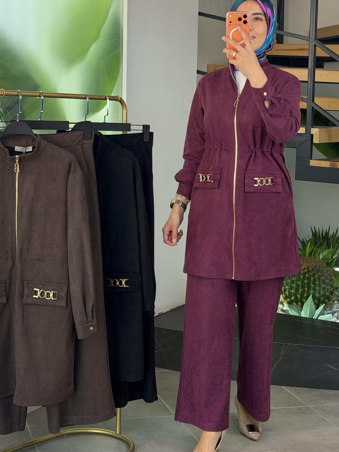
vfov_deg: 28.1
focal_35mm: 69
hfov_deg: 21.3
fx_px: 901
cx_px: 184
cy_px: 174
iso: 50
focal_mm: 6.76
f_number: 1.78
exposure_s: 1/203
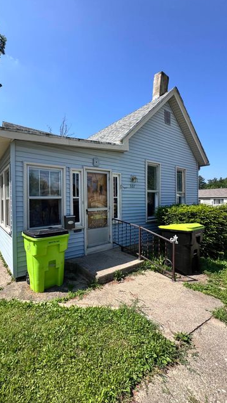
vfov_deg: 99.4
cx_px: 94
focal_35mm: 16
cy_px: 202
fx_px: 171
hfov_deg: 66.7
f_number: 2.2
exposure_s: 1/1063
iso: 50
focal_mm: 2.22
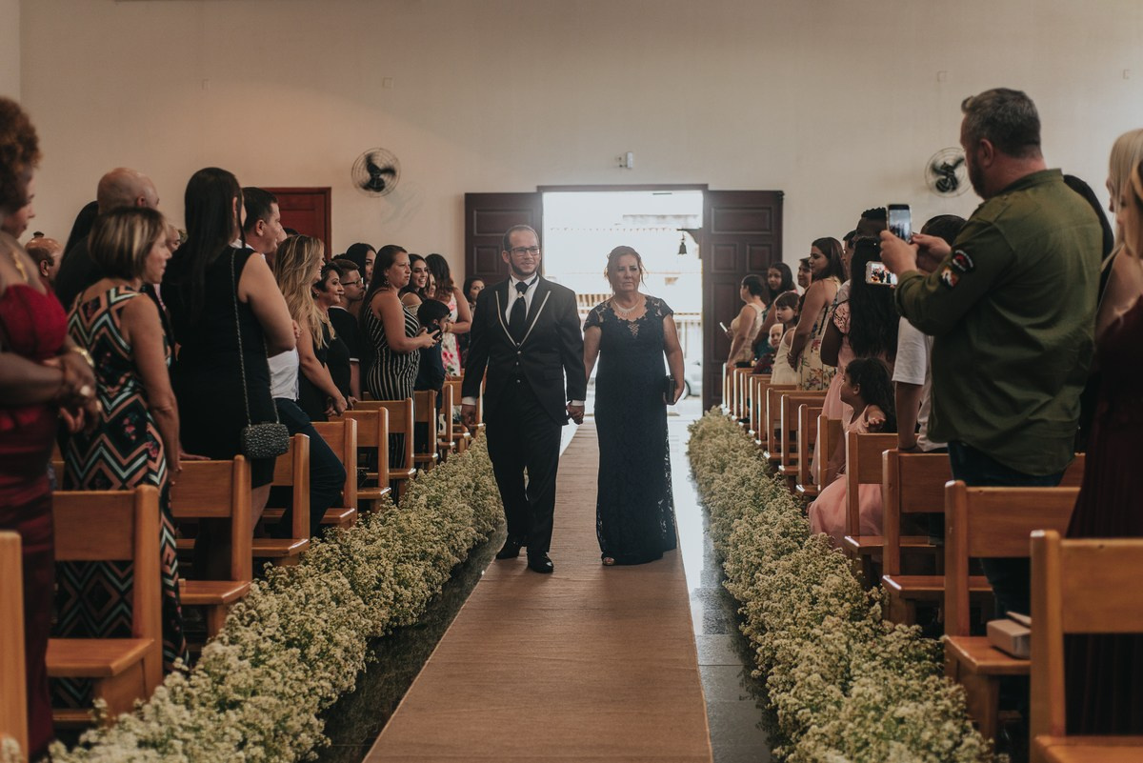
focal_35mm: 50
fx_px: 1588
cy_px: 382
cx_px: 572
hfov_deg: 39.6
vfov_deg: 27.0
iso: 800
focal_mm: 50
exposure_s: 1/200
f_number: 2.8
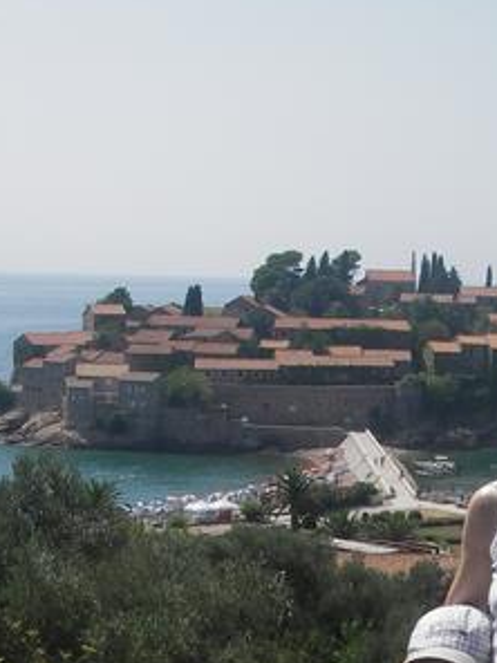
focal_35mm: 95
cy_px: 618
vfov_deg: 20.2
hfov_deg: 15.3
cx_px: 490
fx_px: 1819
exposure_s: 1/250
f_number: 6.8
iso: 50
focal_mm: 7.3
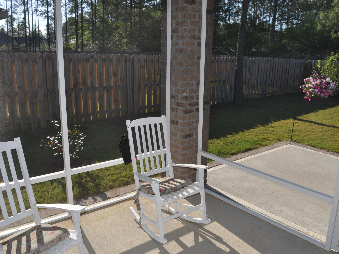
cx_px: 191
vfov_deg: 46.8
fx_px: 294
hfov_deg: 59.8
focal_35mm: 30
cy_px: 128
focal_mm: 18
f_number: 9
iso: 200
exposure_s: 1/200
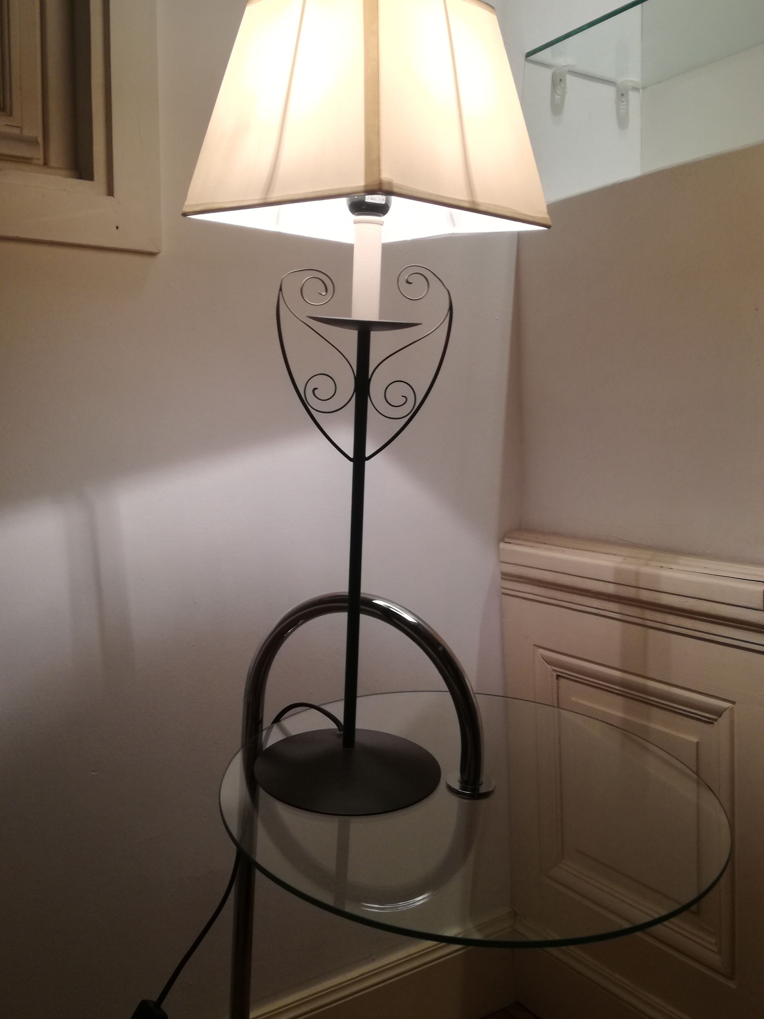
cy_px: 489
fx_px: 912
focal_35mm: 31
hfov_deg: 45.4
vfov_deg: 58.3
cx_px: 409
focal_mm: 3.79
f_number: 2
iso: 80
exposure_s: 1/33.3
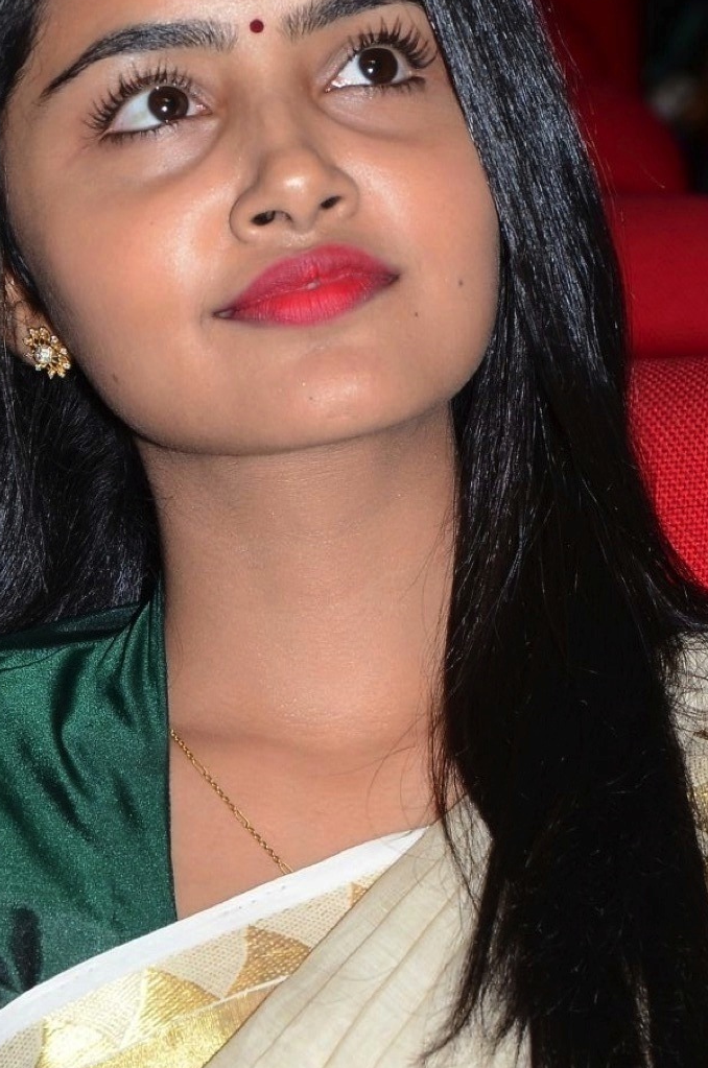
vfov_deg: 7.4
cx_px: 265
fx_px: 8260
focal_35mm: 279
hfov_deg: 4.9
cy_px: 548
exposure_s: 1/125
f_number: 7.1
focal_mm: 105
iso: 500
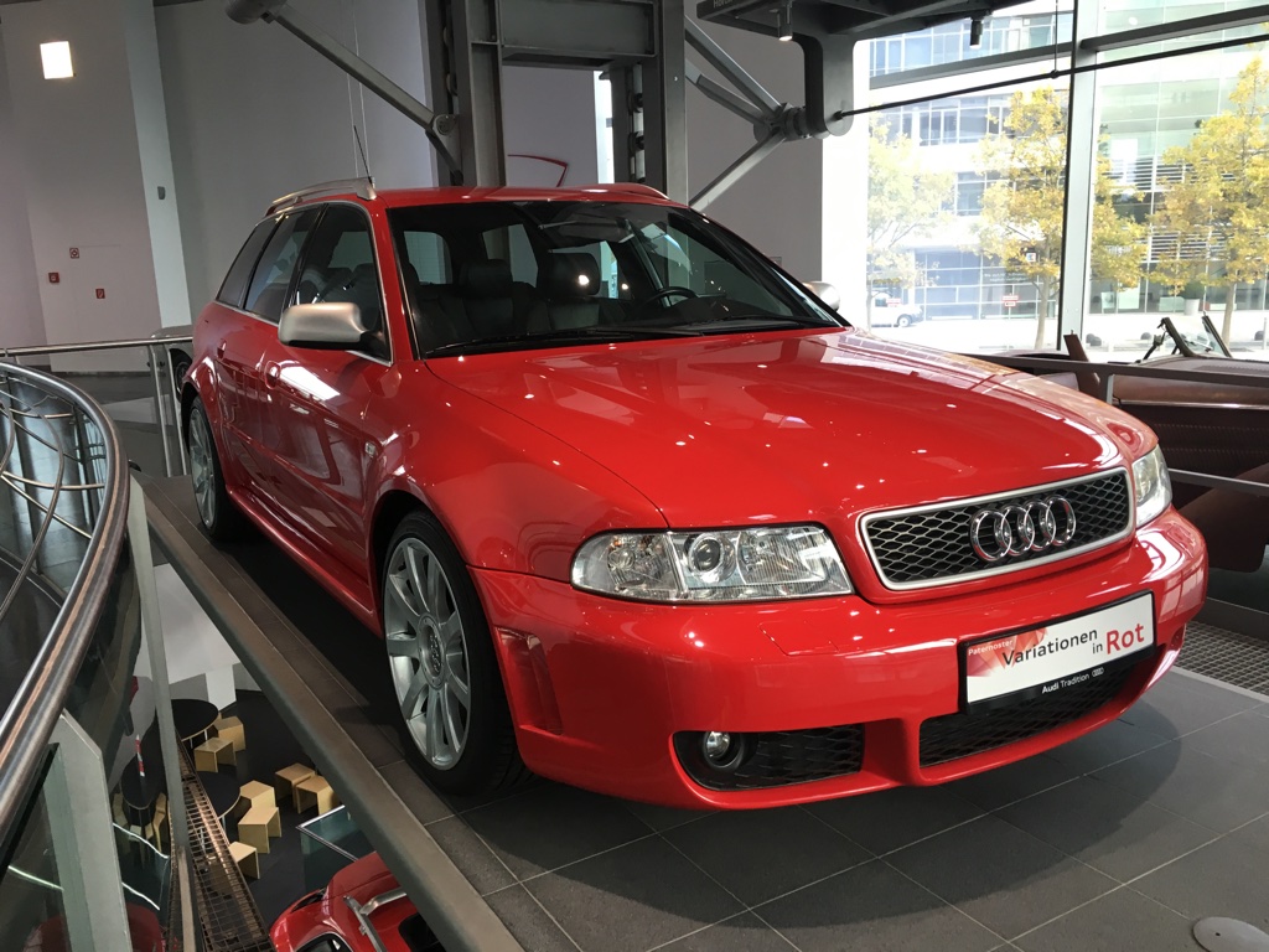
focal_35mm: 29
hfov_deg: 61.7
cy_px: 476
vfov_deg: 48.2
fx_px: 1063
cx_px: 634
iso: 32
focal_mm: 4.15
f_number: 2.2
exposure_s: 1/33
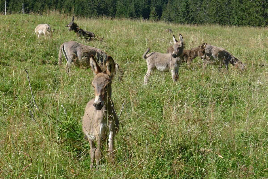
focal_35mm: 70
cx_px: 134
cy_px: 90
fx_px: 521
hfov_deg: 28.8
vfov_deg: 19.5
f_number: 3.5
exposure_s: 1/500
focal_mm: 14.9
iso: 80
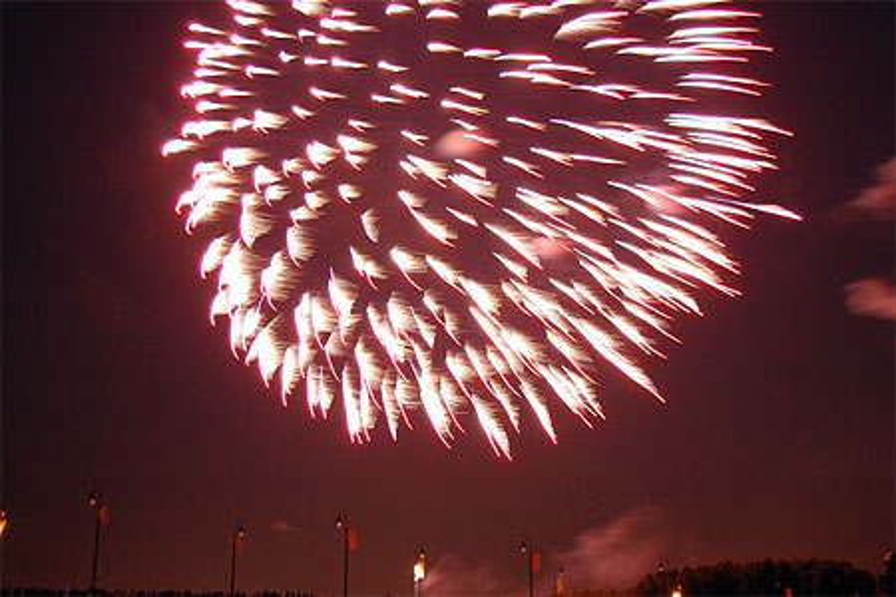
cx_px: 448
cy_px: 298
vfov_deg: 28.9
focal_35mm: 46
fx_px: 1157
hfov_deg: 42.3
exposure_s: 1
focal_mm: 31
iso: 800
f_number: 4.5
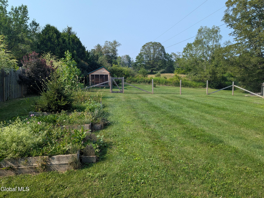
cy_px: 99
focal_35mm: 24
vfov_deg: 56.8
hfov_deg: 71.6
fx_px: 183
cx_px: 132
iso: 45
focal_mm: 6.81
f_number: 1.85
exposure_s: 1/1715
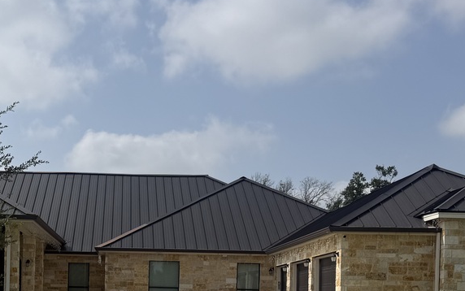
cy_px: 297
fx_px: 811
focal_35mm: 64
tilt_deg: -0.5
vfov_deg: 19.7
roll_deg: -1.5
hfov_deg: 31.5
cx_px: 128
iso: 80
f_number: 1.78
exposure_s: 1/9091
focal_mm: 6.76
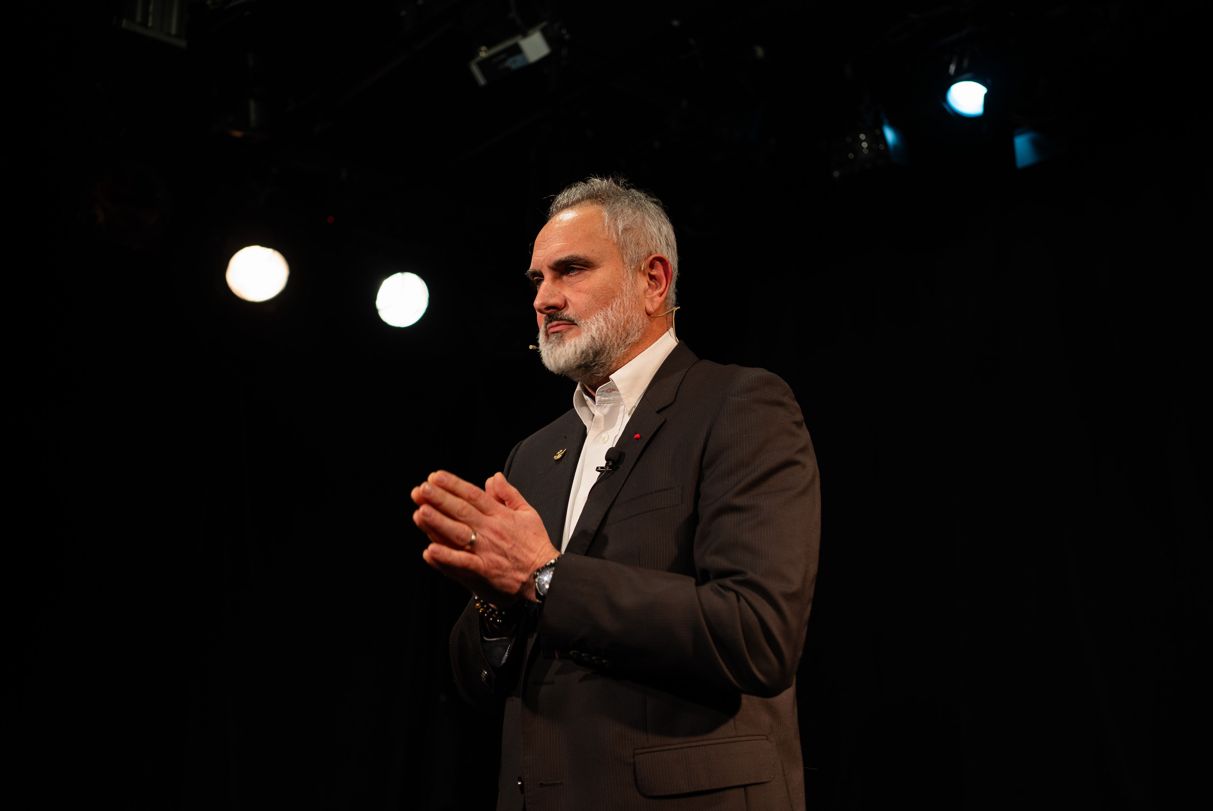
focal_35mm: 35
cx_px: 606
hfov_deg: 54.4
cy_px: 406
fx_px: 1180
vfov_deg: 37.9
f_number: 2.8
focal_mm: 35
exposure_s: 1/50
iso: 160
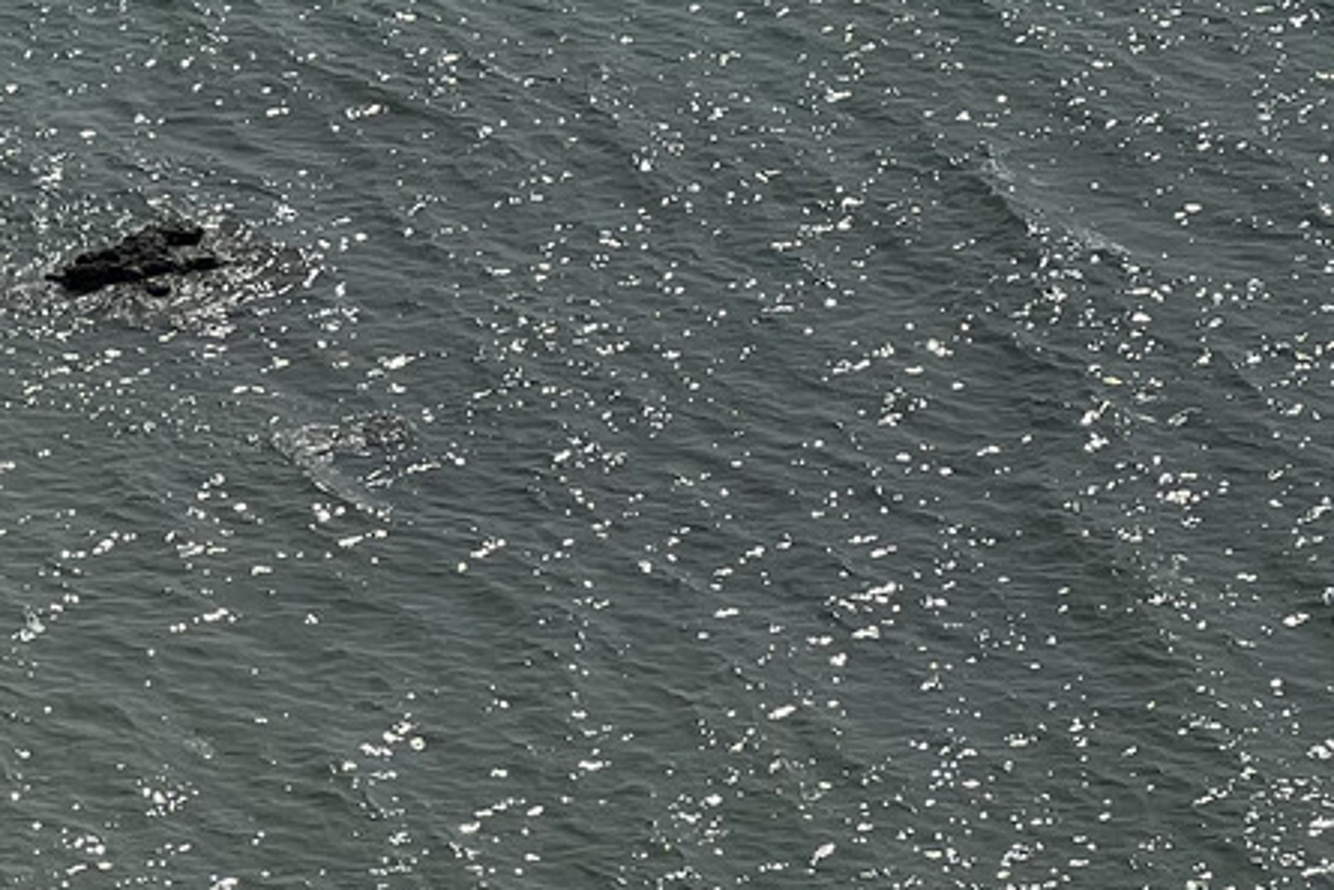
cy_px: 1157
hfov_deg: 7.1
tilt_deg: -26.9
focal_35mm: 288
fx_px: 10675
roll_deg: +2.3
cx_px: -489
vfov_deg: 4.8
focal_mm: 9
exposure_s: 1/995
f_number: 2.8
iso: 32
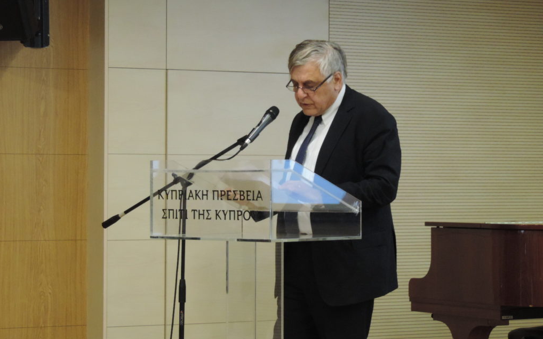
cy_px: 162
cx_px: 272
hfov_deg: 16.3
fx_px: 1894
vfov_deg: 10.2
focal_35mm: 128
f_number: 4.2
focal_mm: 21.4
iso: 800
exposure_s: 1/30
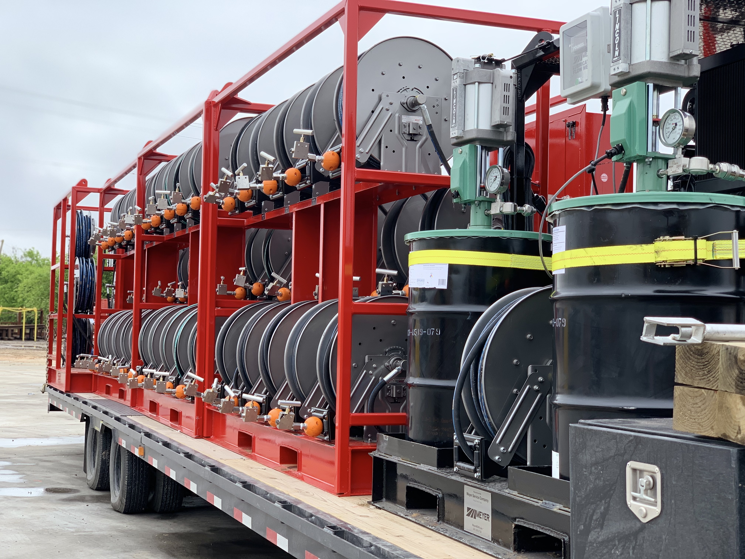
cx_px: 372
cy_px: 280
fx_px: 1119
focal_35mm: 52
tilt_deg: +3.1
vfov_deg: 28.0
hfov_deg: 36.8
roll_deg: -1.8
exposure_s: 1/272
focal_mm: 6
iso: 16
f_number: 2.4
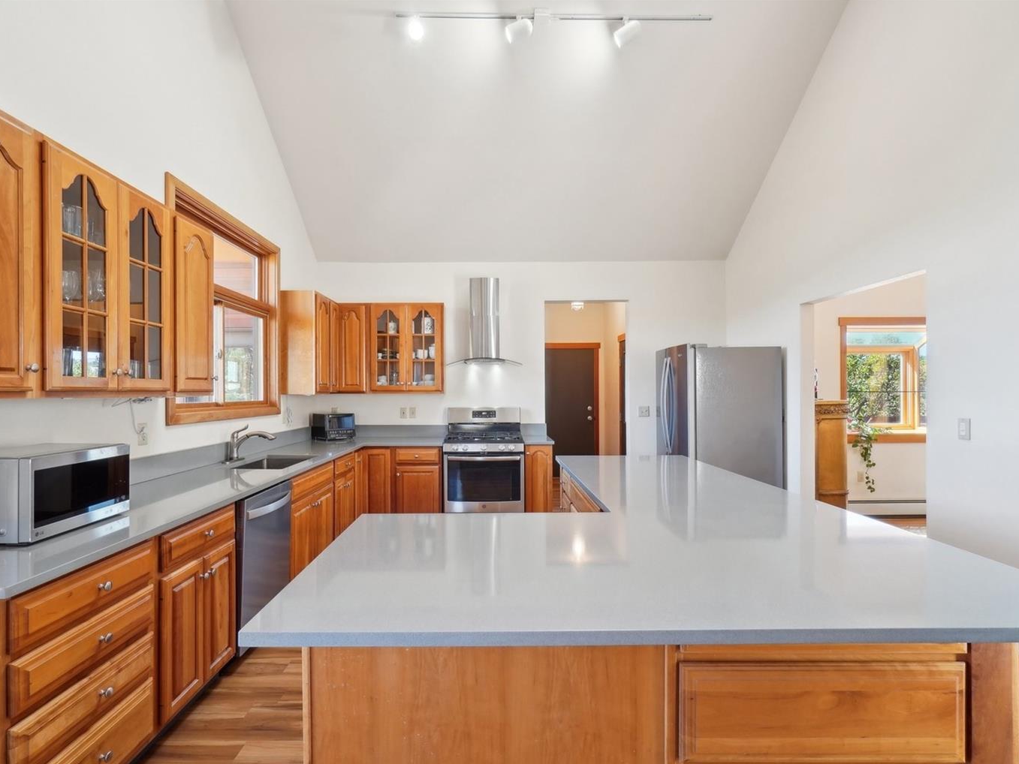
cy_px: 396
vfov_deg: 74.7
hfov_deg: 91.0
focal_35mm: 17
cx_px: 498
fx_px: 500
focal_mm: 10
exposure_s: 1/13
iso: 400
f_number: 9
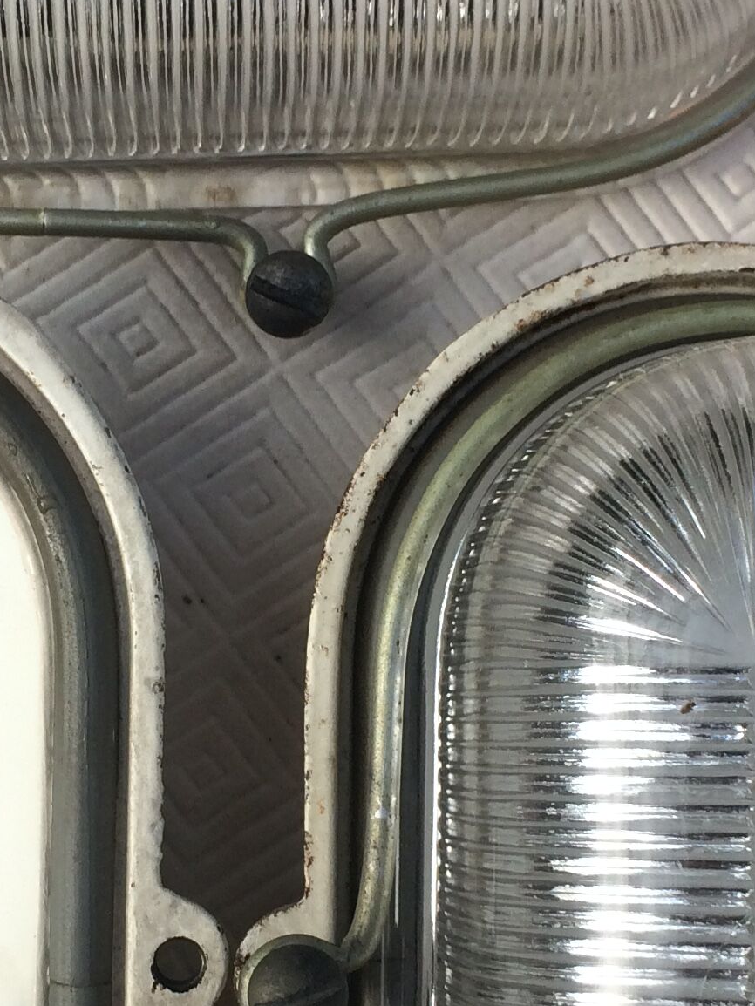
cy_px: 638
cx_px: 265
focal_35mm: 82
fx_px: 2384
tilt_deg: -87.5
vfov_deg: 23.8
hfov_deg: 18.0
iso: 32
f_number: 2.2
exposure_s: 1/820
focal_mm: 4.15
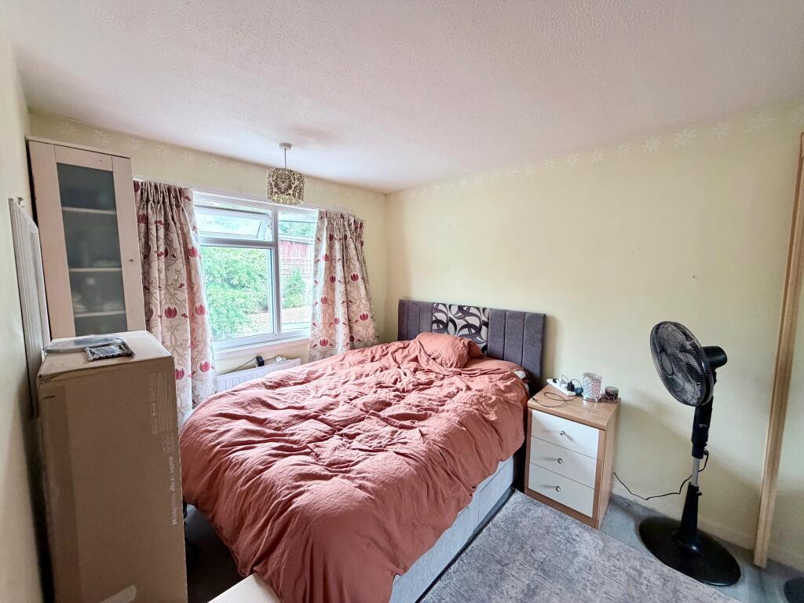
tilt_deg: -6.0
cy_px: 302
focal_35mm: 14
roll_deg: -0.9
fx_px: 325
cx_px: 402
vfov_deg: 85.7
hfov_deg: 102.1
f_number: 2.2
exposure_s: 1/121
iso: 320
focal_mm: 2.22
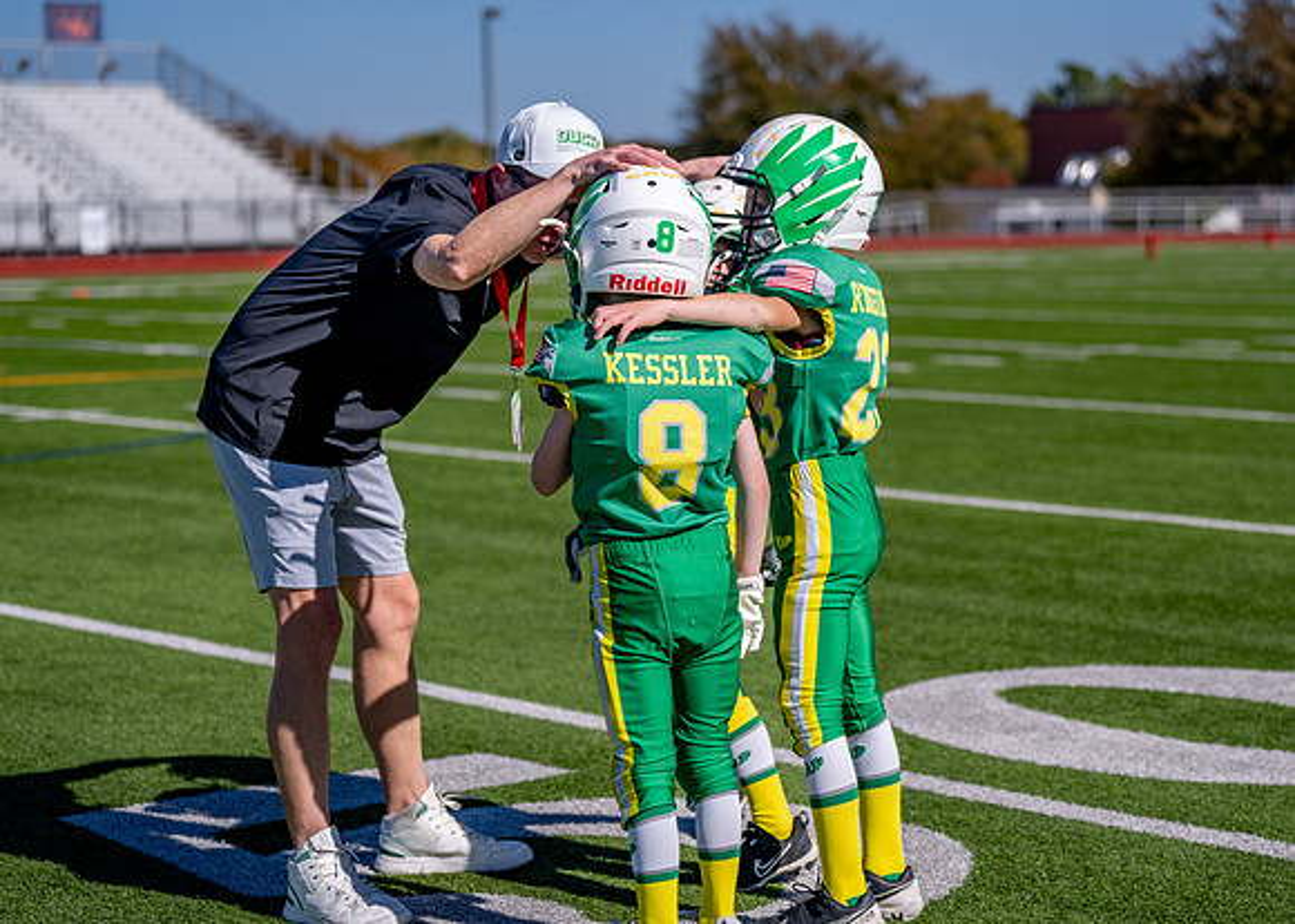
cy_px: 412
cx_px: 670
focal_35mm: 84
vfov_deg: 17.0
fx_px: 3094
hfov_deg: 23.6
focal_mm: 70
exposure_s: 1/6400
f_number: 2.8
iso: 160
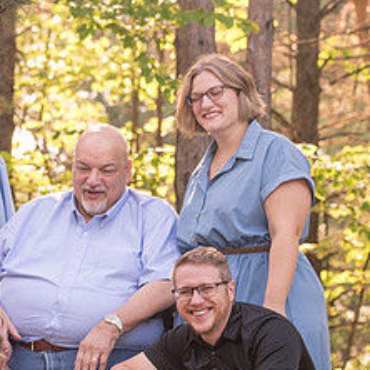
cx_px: 90
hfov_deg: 8.8
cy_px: 297
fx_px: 2394
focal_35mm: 198
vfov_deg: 8.8
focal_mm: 85
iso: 400
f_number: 5
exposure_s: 1/250
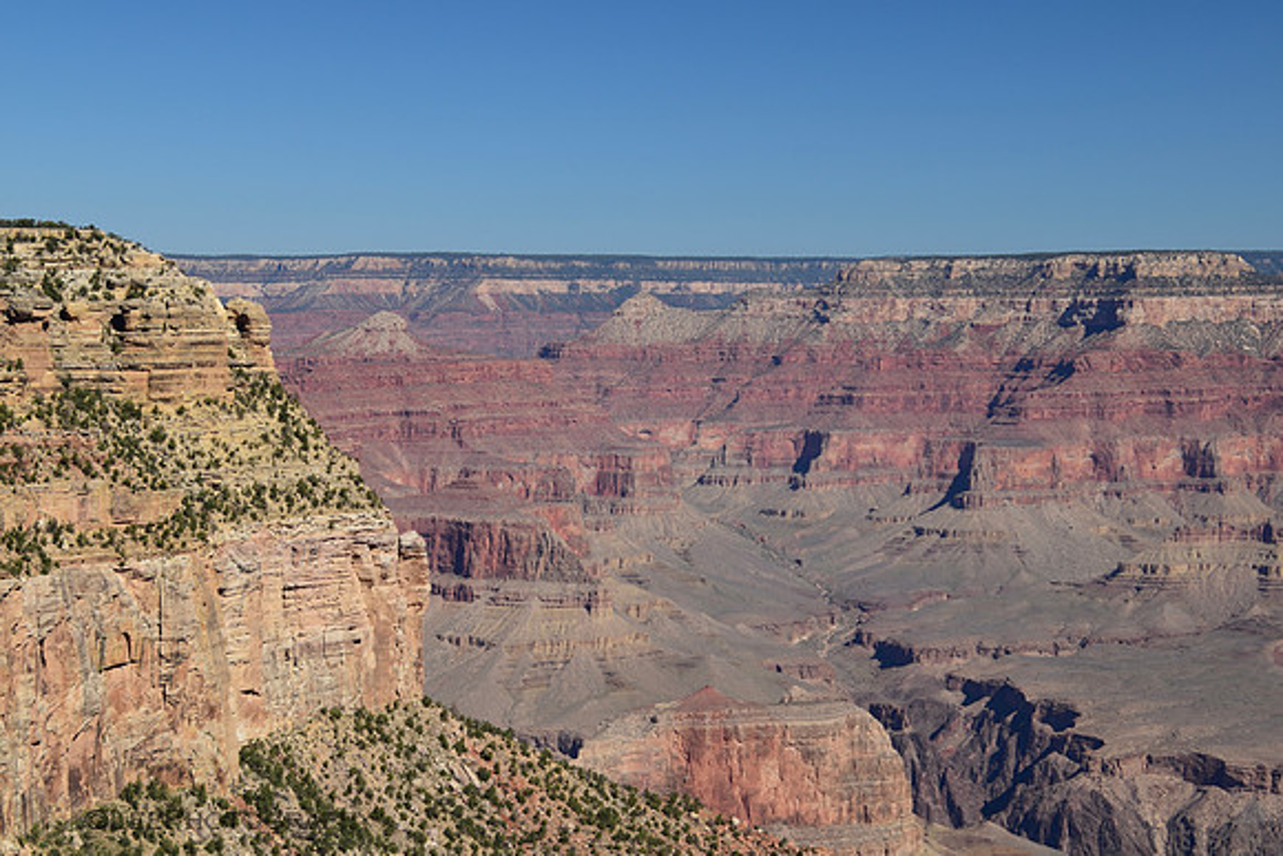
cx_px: 642
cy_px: 428
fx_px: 2673
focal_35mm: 75
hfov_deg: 27.0
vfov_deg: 18.2
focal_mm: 50
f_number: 8
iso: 100
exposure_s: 1/180
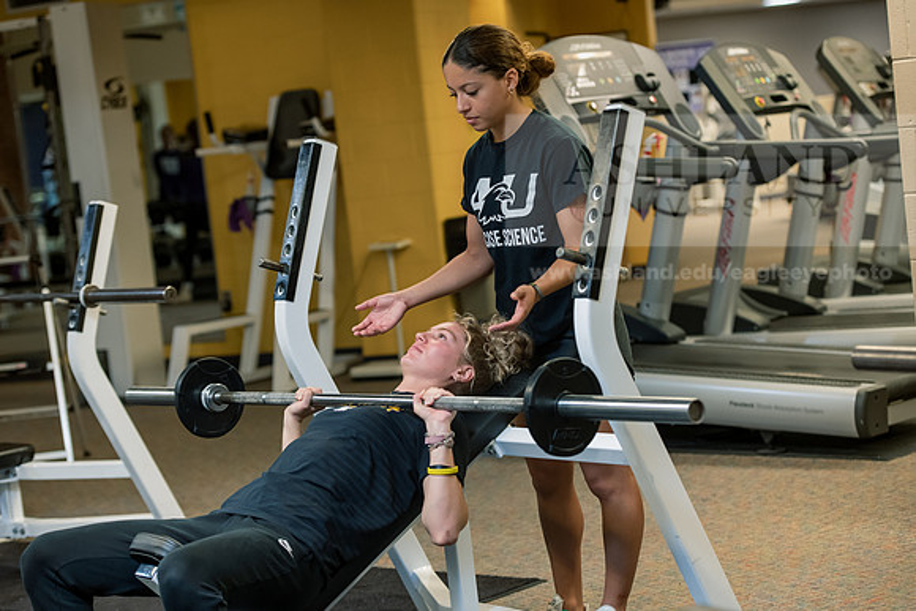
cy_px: 306
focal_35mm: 90
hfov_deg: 22.6
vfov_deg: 15.2
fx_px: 2290
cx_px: 458
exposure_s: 1/200
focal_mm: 90
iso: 1000
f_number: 3.5
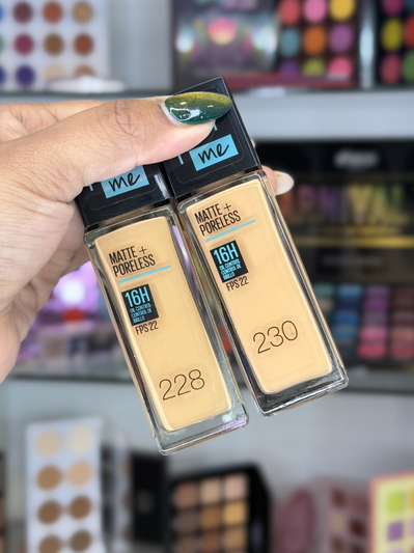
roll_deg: -0.3
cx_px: 207
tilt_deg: -8.8
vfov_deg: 39.7
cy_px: 276
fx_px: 766
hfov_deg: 30.2
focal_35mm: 48
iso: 80
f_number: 1.78
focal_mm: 6.76
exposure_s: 1/118
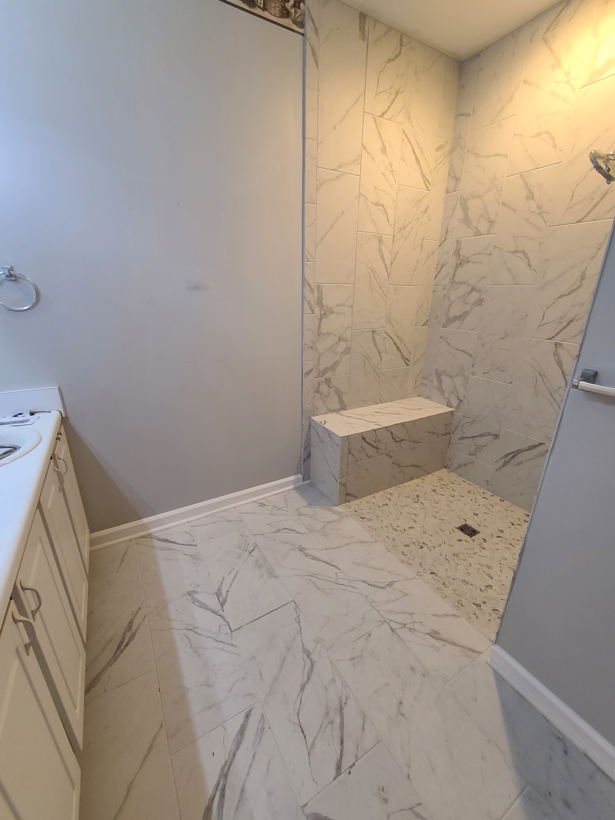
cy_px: 410
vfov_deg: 106.2
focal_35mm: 13
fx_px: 308
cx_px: 308
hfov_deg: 89.9
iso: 320
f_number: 2.2
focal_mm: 2.2
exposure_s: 1/60
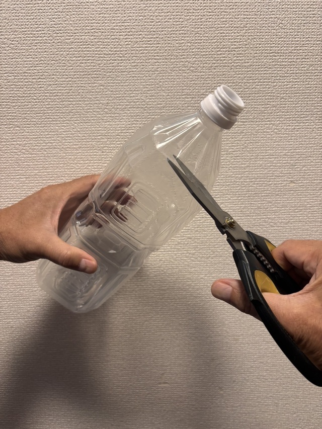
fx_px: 322
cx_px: 161
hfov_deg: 53.1
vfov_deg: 67.3
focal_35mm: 26
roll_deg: +0.7
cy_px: 214
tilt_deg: -12.9
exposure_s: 1/50
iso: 200
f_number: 1.6
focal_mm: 5.96
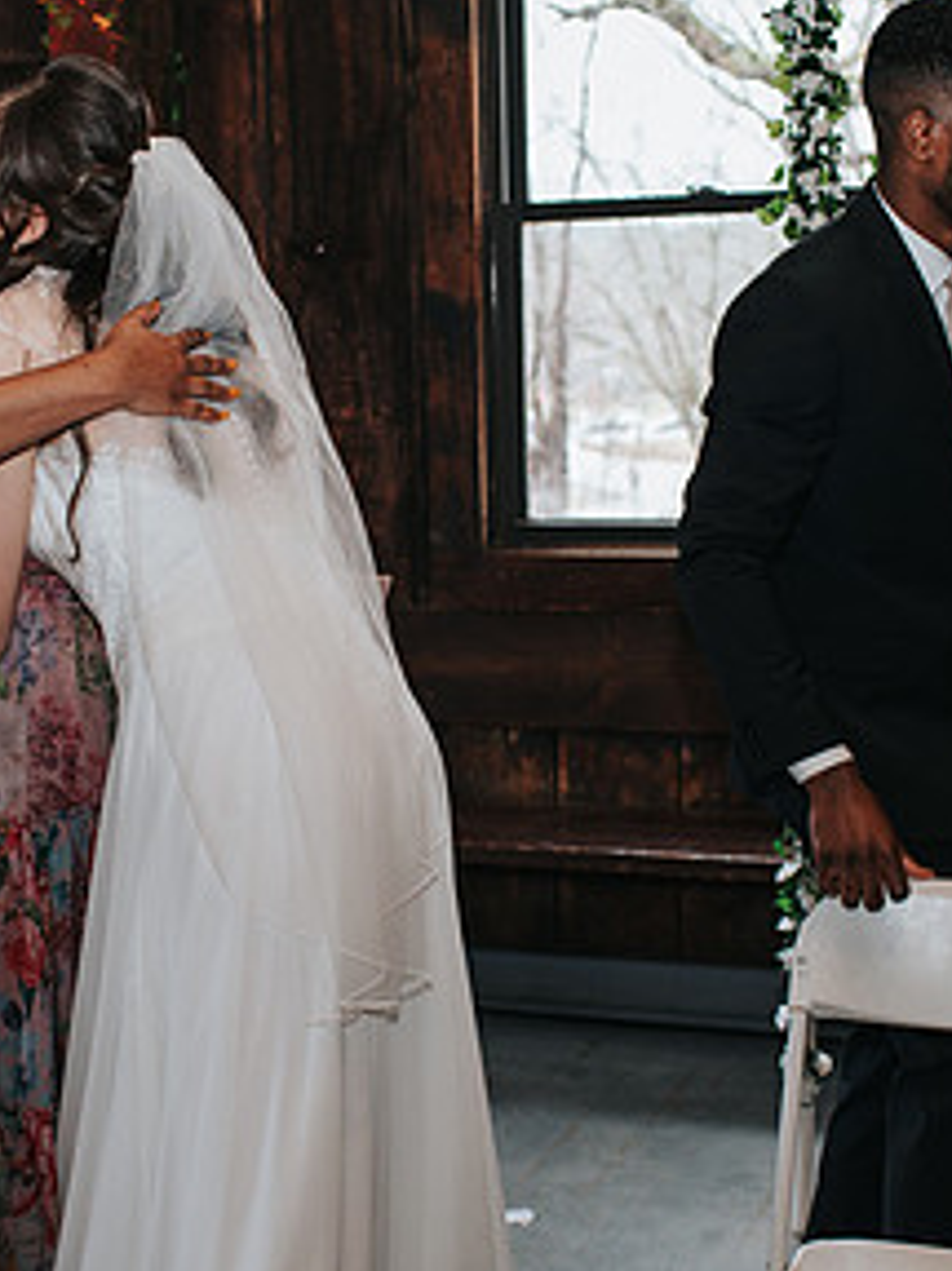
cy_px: 655
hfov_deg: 21.5
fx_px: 2495
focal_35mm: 68
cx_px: 279
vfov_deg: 28.6
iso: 1000
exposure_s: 1/200
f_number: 3.2
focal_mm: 35
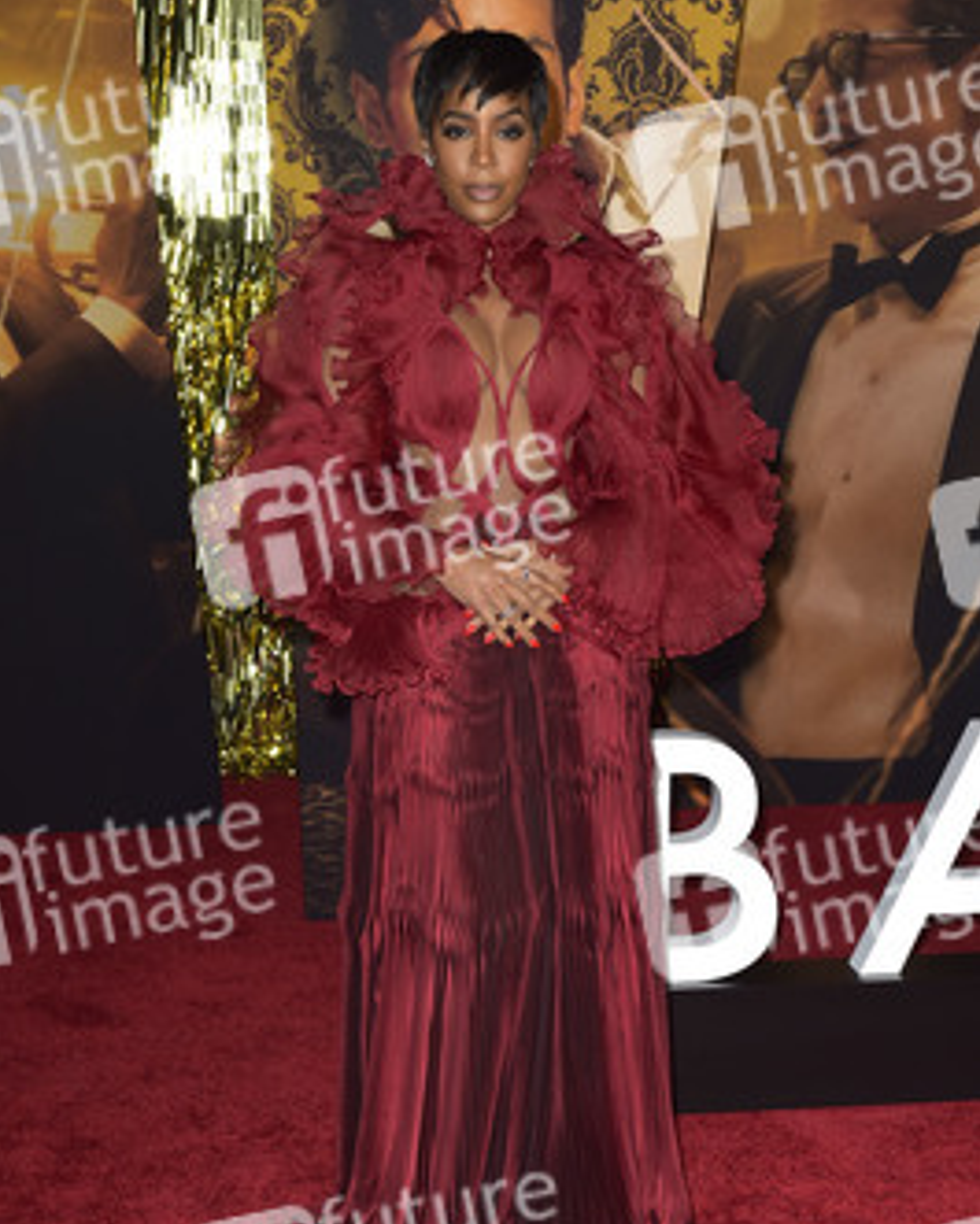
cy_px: 706
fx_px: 2138
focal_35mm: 59
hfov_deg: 25.8
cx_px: 490
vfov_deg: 31.9
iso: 640
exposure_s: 1/250
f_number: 6.3
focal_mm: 52
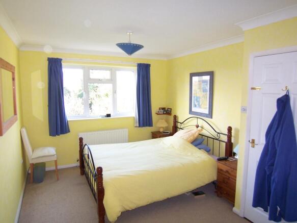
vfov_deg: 58.9
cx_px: 148
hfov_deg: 73.9
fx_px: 197
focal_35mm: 23
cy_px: 112
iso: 100
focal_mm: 3.8
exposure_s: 1/30
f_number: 2.8
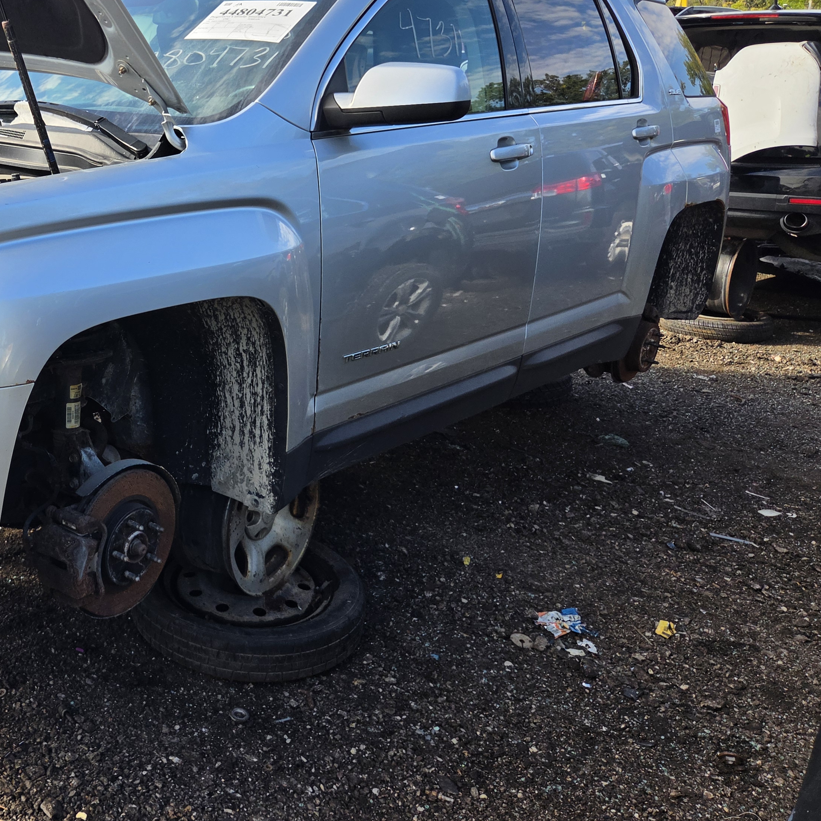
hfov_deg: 41.9
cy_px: 316
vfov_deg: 44.6
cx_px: 110
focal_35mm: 37
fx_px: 993
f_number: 1.8
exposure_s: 1/2476
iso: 80
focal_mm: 5.4
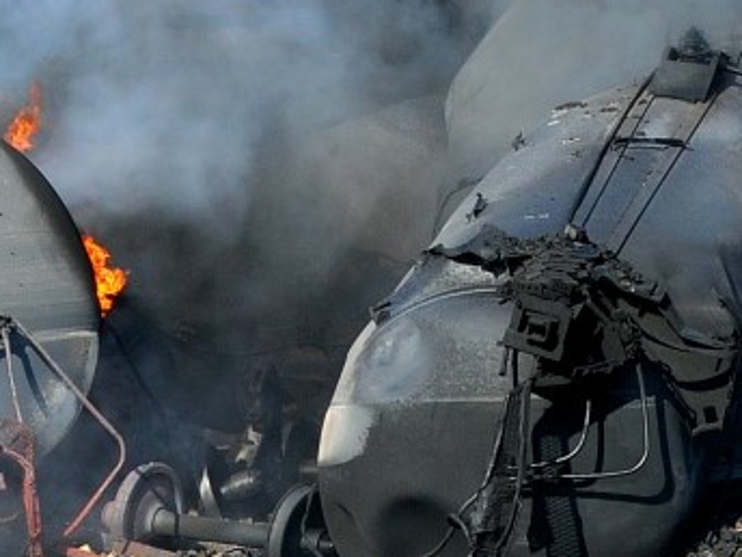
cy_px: 643
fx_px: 10225
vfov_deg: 3.1
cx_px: 1670
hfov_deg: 4.1
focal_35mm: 477
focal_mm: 70
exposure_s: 1/320
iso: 200
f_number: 9
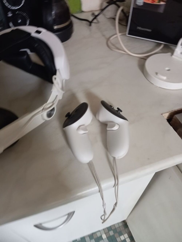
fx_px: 196
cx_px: 91
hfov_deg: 49.9
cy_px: 121
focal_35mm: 28
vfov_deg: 63.4
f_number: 1.8
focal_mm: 4.22
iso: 850
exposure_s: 1/33.3
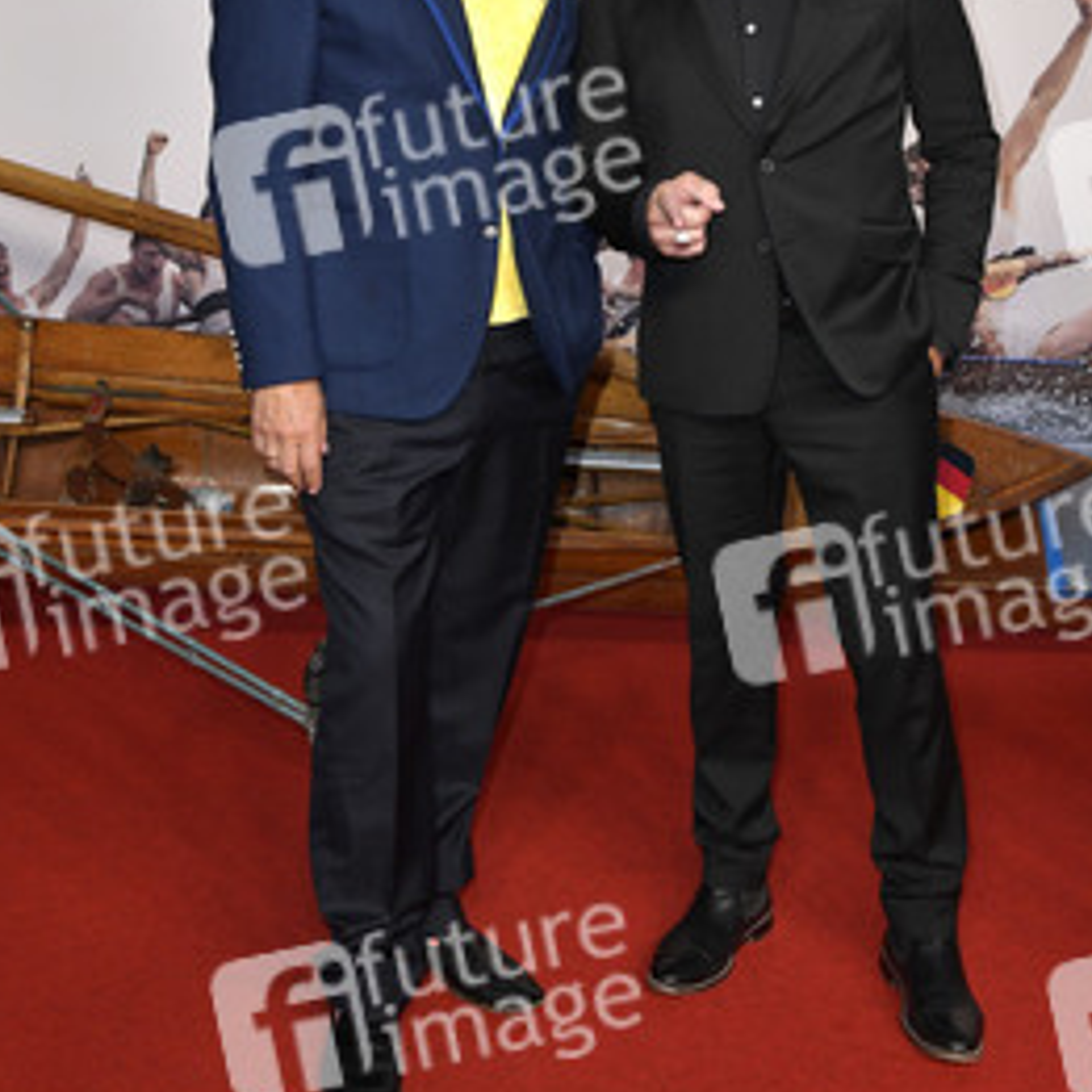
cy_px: 377
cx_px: 548
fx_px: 1856
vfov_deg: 32.6
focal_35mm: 52
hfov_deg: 32.8
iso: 1600
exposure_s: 1/160
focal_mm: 40
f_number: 7.1
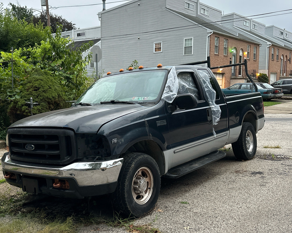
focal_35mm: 38
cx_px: 116
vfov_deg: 39.2
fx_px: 328
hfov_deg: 47.6
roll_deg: -0.4
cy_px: 122
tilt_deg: -6.2
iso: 250
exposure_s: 1/97
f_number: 1.78
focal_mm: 6.86
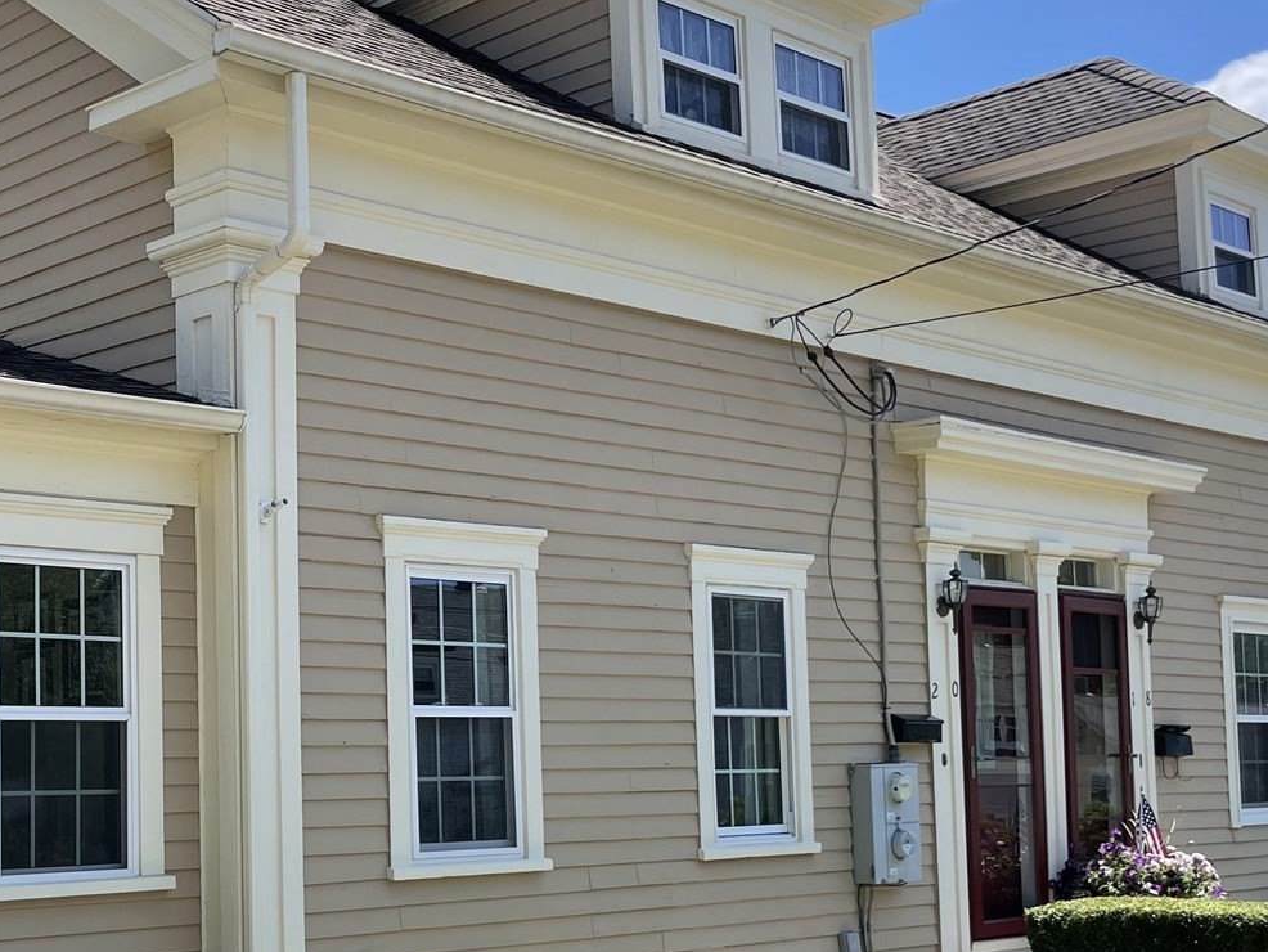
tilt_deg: +2.7
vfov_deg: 26.8
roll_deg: +1.6
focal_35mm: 54
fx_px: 1979
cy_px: 657
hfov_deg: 34.4
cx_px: 240
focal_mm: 4.2
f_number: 1.6
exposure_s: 1/1595
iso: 32
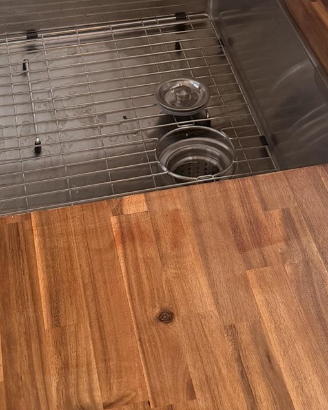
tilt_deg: -18.8
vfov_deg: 19.8
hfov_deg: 17.8
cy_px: -190
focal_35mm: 85
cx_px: 286
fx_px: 1031
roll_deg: -3.2
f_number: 1.78
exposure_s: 1/244
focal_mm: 6.76
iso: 64
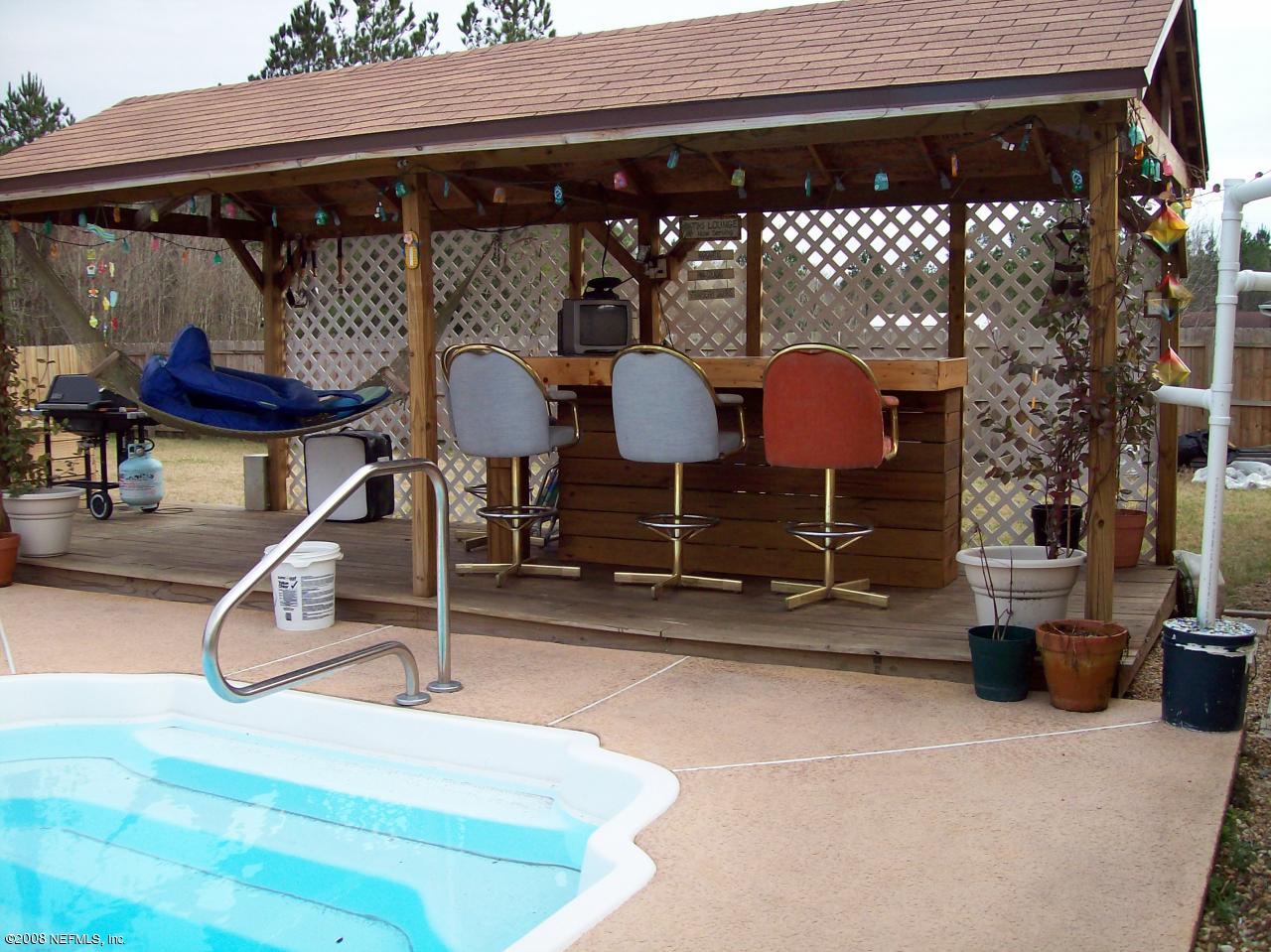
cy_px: 476
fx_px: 1321
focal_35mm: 36
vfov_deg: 39.6
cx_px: 636
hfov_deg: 51.4
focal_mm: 6
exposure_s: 1/418
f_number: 2.7
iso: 80
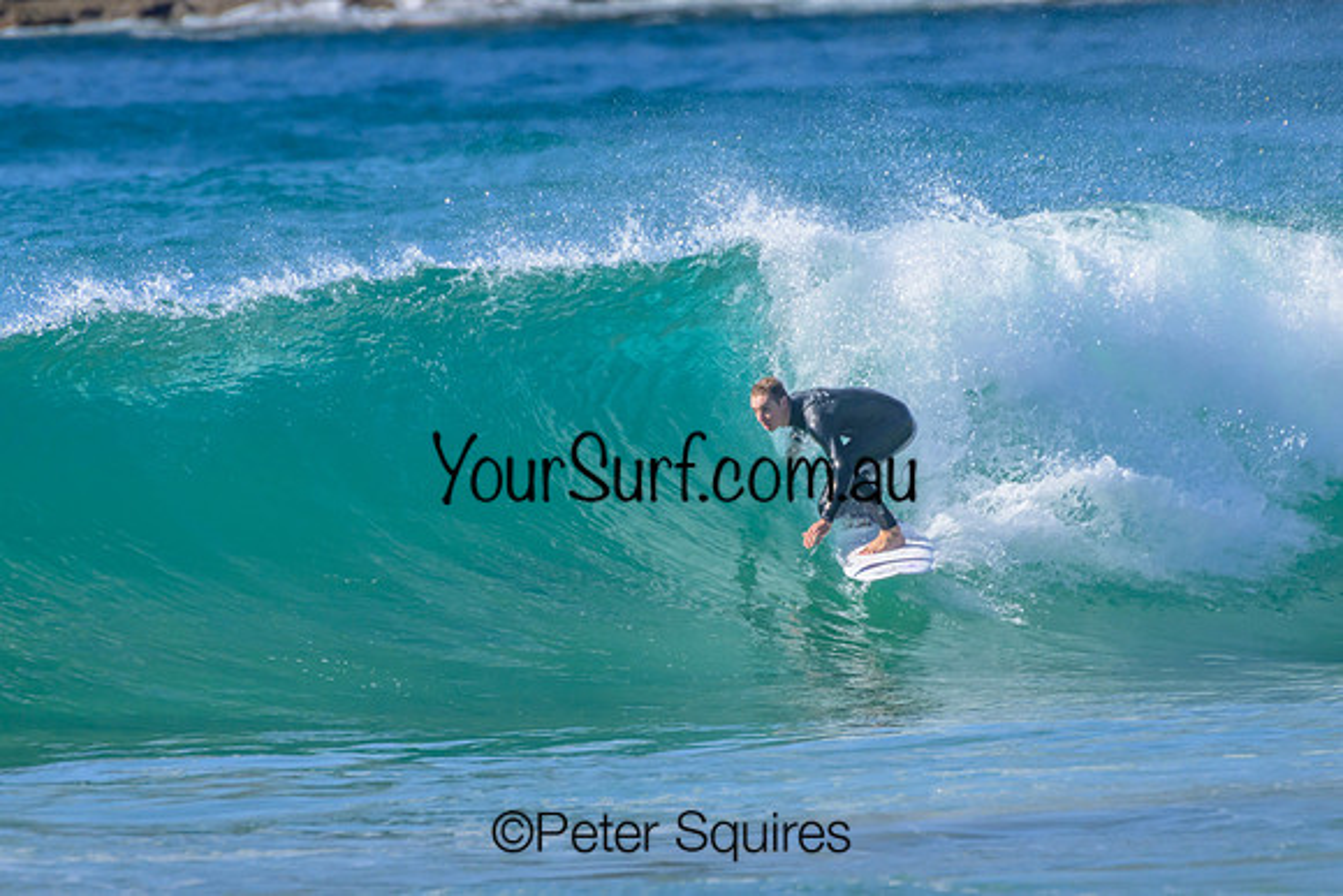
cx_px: 672
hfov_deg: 2.1
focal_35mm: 1000
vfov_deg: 1.4
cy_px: 448
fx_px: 37313
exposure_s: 1/2000
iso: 1600
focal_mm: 1000
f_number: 11
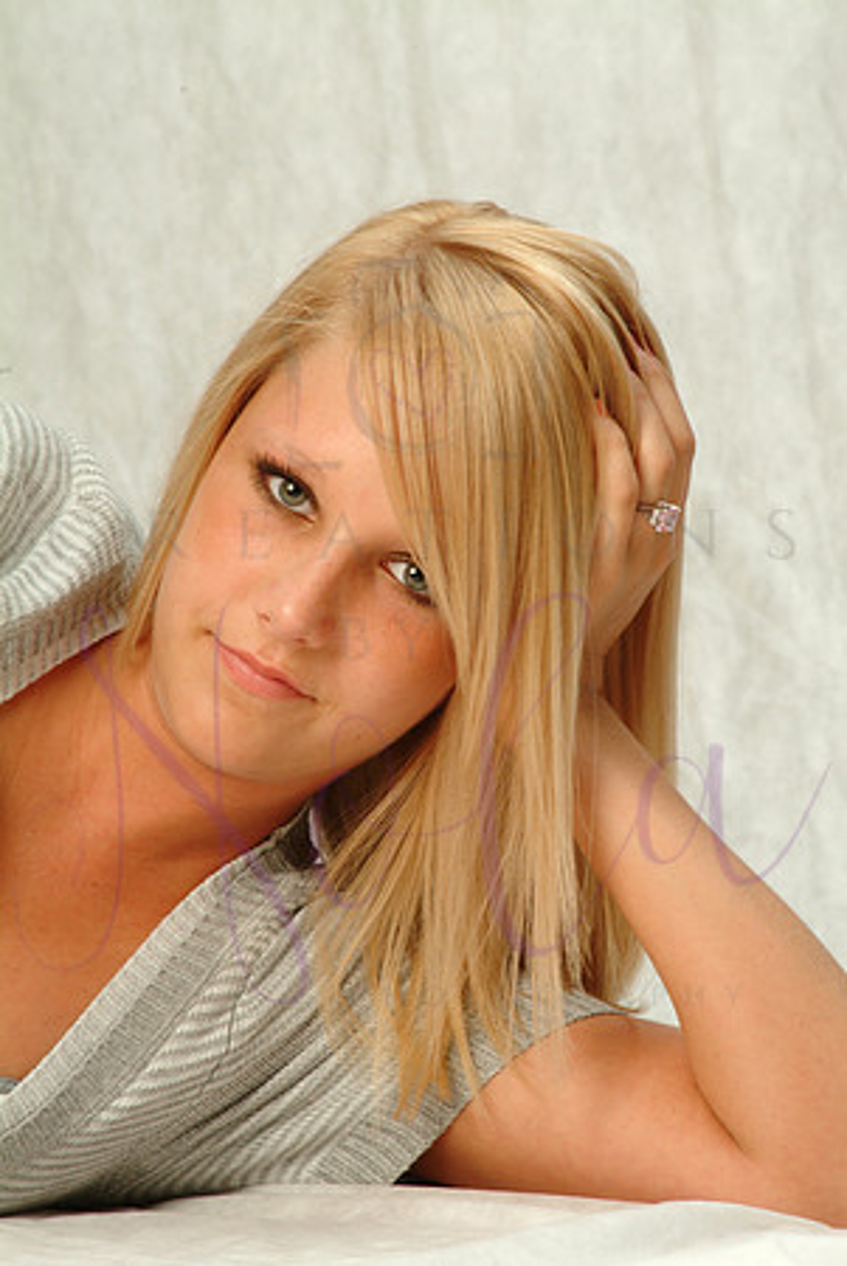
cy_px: 633
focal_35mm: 300
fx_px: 10562
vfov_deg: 6.9
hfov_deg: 4.6
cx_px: 424
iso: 400
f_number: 11
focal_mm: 200
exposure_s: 1/125
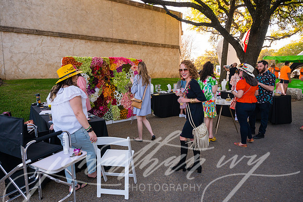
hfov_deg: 73.8
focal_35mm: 24
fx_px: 202
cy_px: 101
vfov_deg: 53.1
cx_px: 152
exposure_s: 1/200
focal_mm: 24
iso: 250
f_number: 5.6
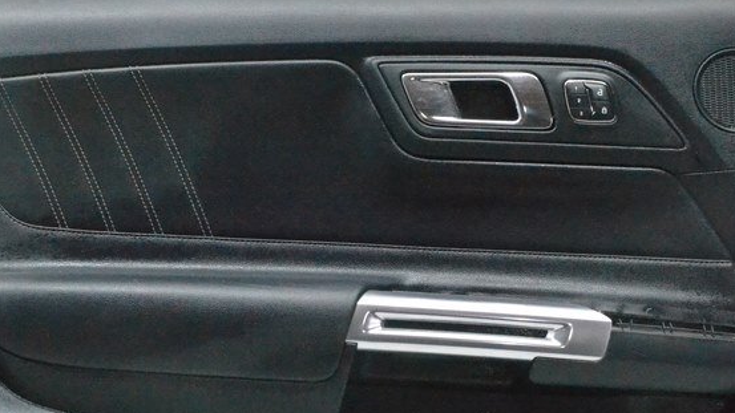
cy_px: 214
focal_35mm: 64
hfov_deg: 32.8
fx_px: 1247
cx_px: 379
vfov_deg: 18.8
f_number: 9
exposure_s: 1/160
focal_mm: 22
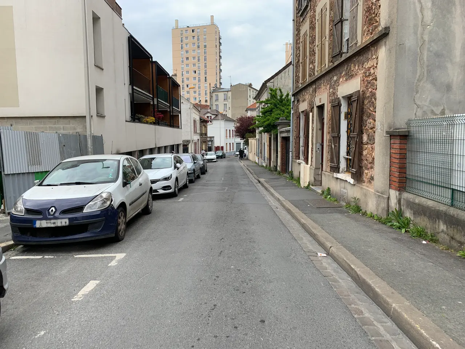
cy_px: 174
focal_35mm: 26
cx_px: 232
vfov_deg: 53.1
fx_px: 349
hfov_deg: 67.3
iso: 25
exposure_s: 1/467
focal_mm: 4.25
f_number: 1.8
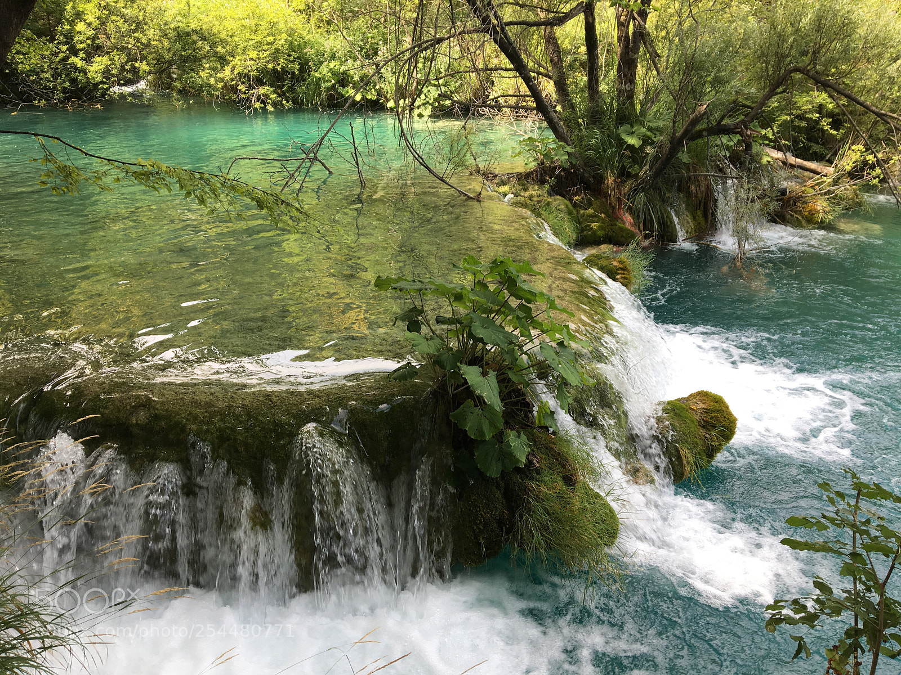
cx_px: 450
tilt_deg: -22.3
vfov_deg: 48.2
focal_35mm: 29
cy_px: 338
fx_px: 755
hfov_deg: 61.7
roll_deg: +0.5
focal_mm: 4.15
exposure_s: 1/125
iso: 25
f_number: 2.2
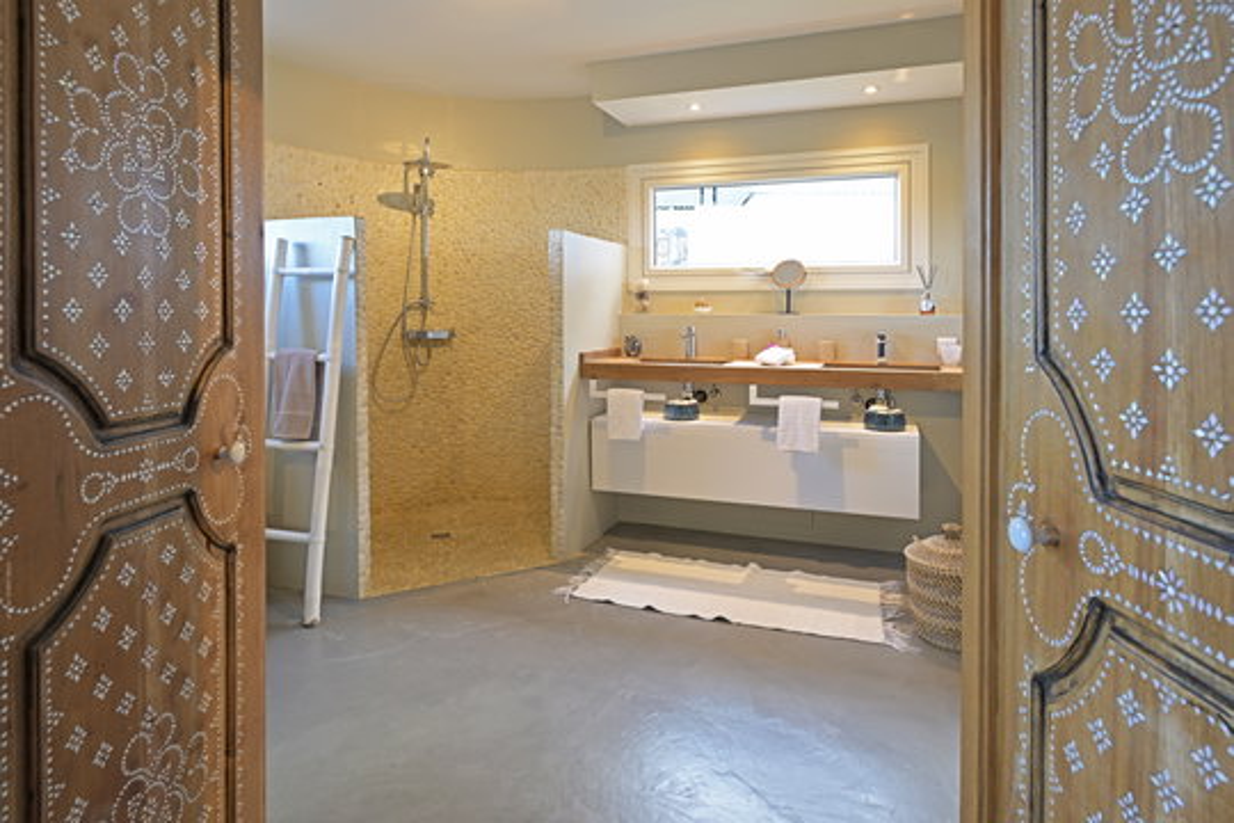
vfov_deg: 61.9
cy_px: 412
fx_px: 686
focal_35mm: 20
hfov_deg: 84.0
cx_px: 617
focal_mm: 20
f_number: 13
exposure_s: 1/3
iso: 250
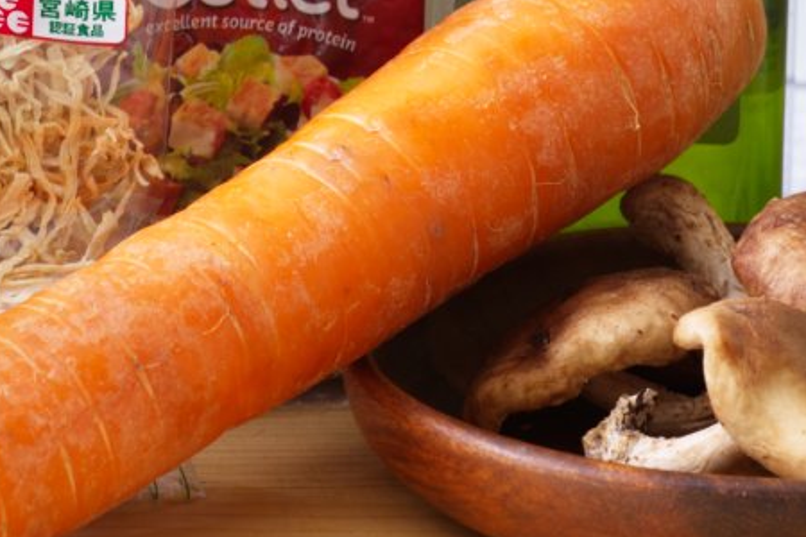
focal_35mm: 160
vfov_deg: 8.6
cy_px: 84
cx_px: 163
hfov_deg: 12.8
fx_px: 3582
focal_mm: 60
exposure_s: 2.5
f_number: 11
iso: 200
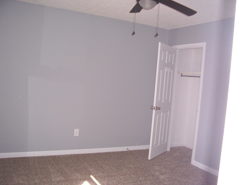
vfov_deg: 41.8
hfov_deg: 54.0
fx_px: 243
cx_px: 124
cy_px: 92
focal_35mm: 34
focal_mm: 5.6
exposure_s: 1/60
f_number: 2.7
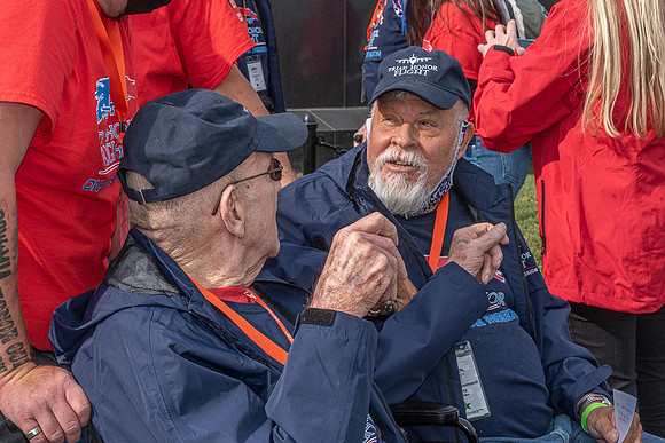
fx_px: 1649
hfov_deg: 22.7
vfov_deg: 15.3
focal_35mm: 89
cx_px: 215
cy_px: 203
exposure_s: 1/250
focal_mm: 66
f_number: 16
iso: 500
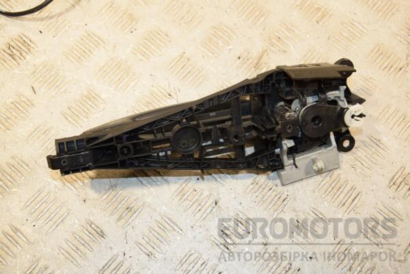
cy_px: 137
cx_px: 205
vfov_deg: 25.8
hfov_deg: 37.9
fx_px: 598
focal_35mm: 52
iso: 800
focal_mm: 35
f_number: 7.1
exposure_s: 1/200
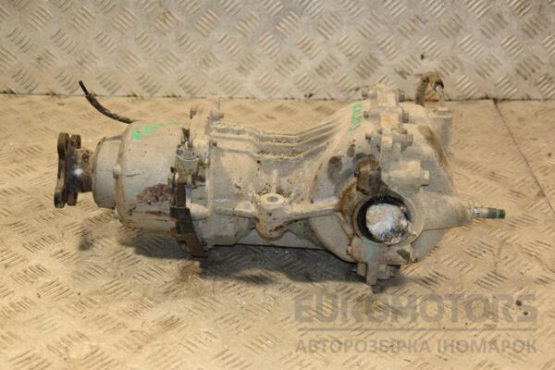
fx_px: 971
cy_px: 185
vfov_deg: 21.6
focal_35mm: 63
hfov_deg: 31.9
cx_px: 278
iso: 800
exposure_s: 1/125
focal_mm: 42
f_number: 4.8
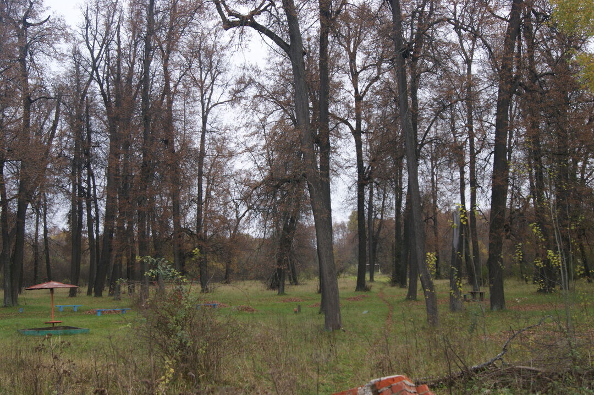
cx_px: 297
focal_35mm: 42
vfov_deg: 31.8
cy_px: 198
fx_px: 692
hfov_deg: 46.4
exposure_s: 1/80
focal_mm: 28
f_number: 9
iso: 100
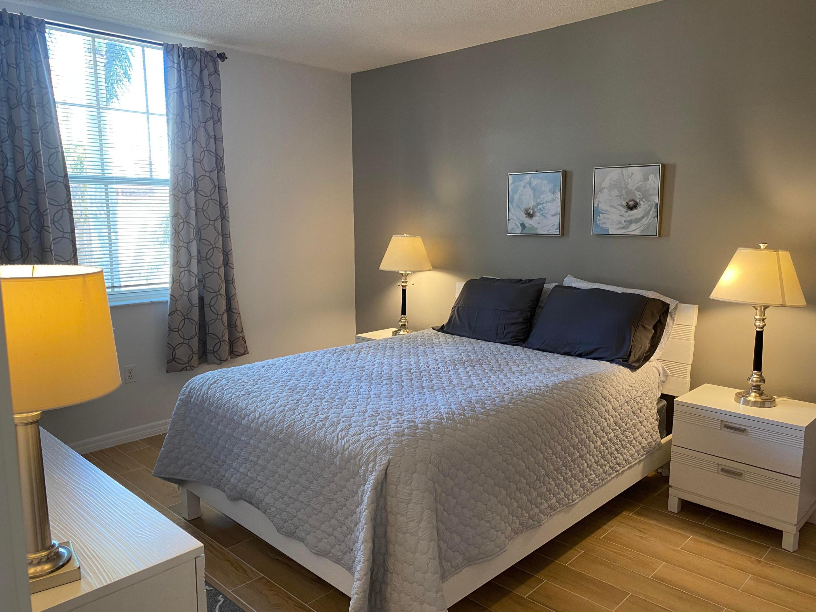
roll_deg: -0.2
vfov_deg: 53.1
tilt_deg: -5.2
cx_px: 408
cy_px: 306
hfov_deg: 67.3
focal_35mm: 26
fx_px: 613
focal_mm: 4.25
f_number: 1.8
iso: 125
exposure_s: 1/60
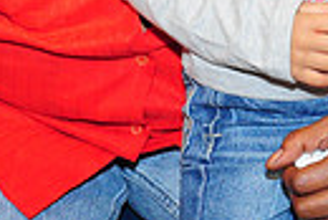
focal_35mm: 180
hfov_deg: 11.4
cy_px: -145
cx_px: 194
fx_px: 1644
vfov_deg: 7.5
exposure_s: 1/60
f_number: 7.1
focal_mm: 27
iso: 1600
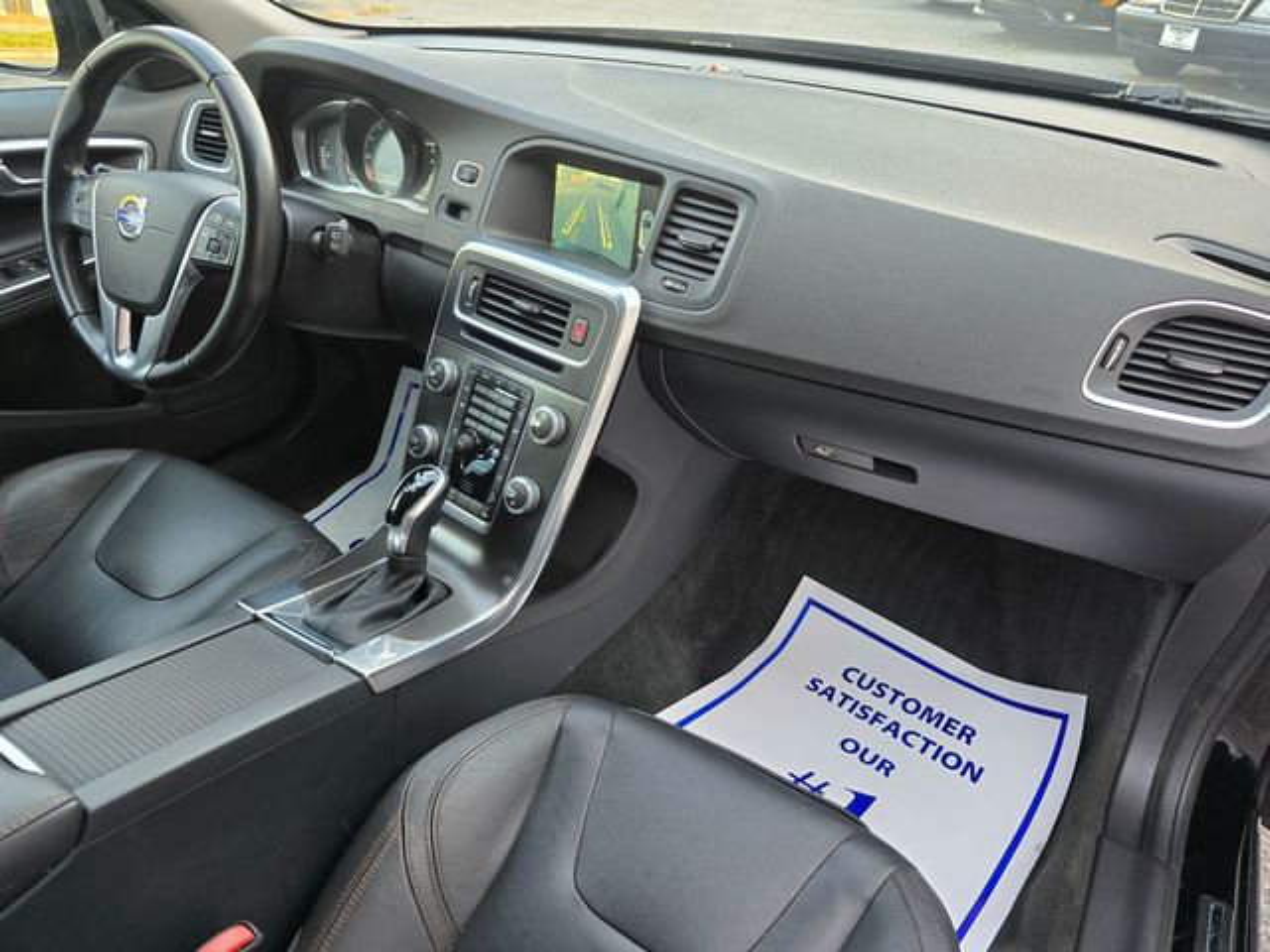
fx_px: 844
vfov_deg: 58.9
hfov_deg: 73.9
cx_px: 635
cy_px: 476
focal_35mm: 23
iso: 160
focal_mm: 6.3
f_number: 1.7
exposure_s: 1/180
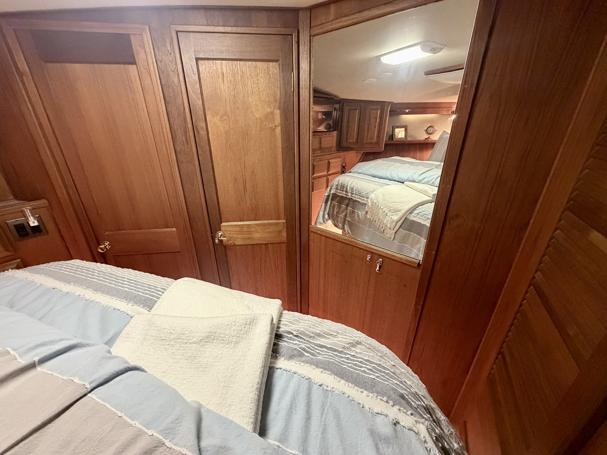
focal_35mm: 14
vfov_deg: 85.7
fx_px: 245
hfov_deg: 102.1
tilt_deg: -25.1
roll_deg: +2.0
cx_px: 304
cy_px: 228
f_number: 2.2
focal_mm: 2.22
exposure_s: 1/60
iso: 640
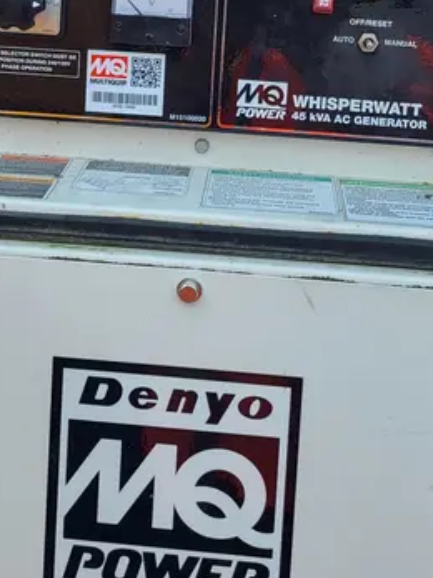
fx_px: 918
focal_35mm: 55
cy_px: -7
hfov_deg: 26.5
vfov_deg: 32.1
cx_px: 220
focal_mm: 5.4
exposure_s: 1/1205
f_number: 1.8
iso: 40
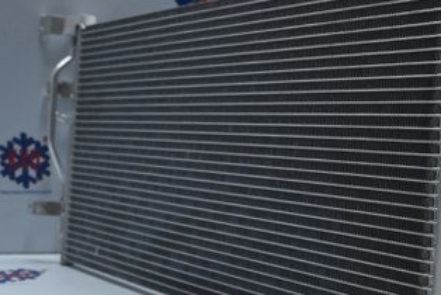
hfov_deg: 31.6
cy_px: 170
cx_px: 302
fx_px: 772
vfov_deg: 21.6
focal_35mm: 63
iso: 220
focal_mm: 22
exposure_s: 1/40
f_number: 4
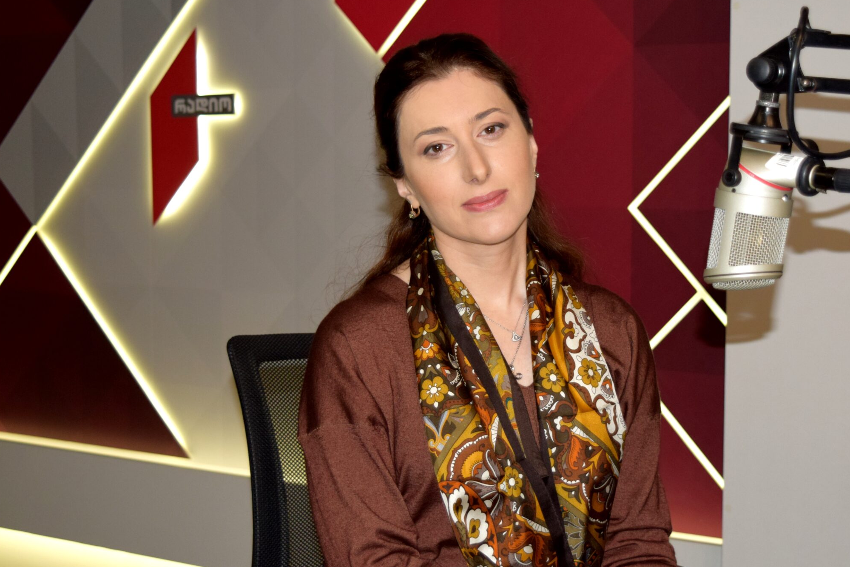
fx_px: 1724
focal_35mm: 73
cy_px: 275
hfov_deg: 27.7
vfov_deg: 18.7
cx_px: 498
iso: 800
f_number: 4.8
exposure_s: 1/100
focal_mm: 38
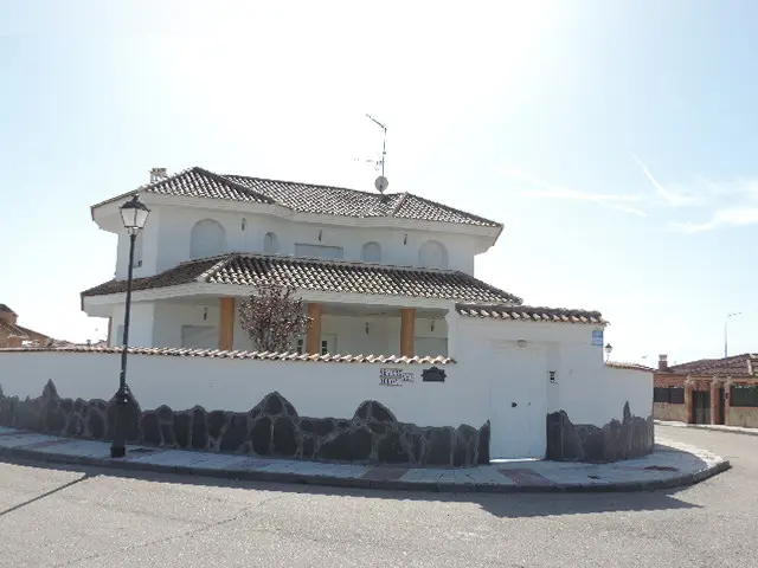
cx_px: 379
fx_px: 766
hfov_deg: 52.6
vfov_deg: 40.7
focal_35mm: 35
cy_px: 284
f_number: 3.3
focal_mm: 6.2
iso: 80
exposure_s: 1/1000
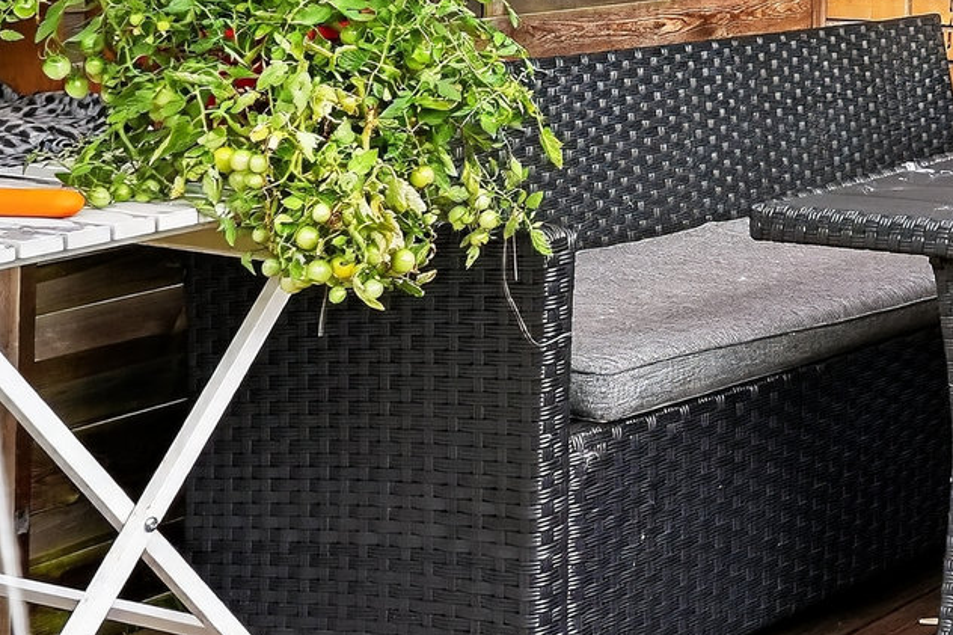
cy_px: -219
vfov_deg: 15.2
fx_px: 2249
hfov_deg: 21.6
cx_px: 1230
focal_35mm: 85
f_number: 8
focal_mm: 21
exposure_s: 1/40
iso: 400
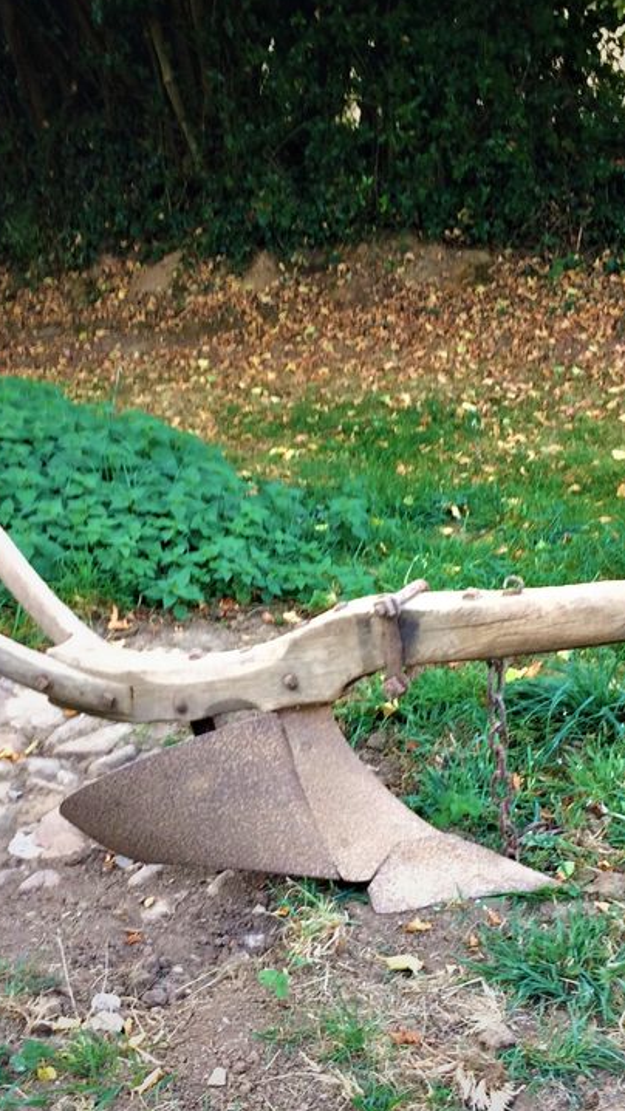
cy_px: 560
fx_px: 1296
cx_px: 407
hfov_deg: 27.0
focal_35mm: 44
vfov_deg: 46.4
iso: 50
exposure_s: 1/33
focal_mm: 4.15
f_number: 2.2
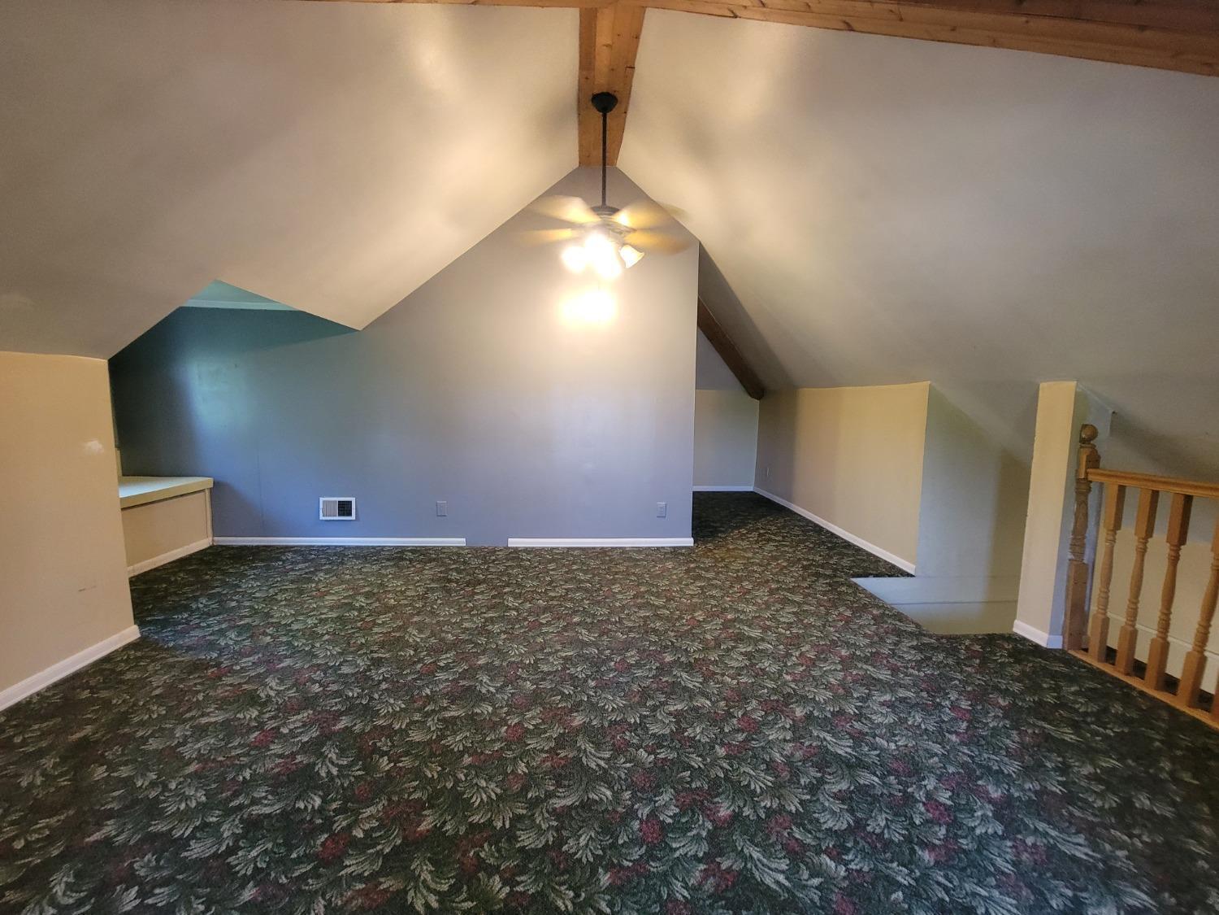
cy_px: 458
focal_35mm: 13
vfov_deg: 89.9
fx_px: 458
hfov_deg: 106.2
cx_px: 610
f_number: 2.2
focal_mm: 2.2
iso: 400
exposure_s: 1/30
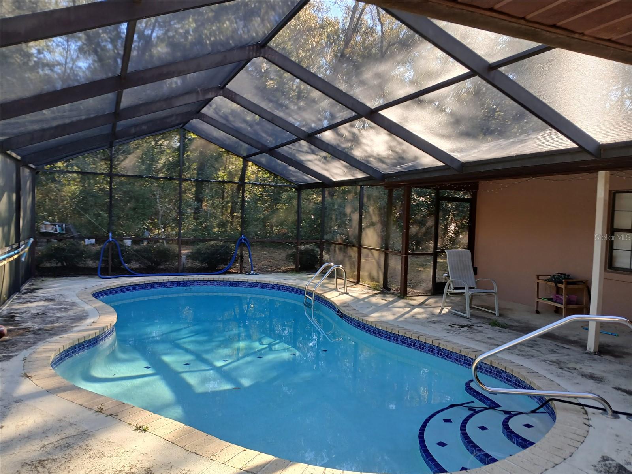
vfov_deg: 53.1
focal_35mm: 26
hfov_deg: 67.3
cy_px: 237
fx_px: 475
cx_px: 316
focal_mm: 3.98
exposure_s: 1/60
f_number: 1.8
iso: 25
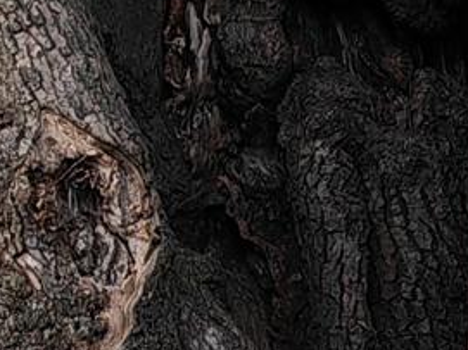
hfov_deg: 7.0
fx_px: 3757
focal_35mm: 278
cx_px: 819
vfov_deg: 5.3
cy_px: 566
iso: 80
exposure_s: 1/110
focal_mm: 7.62
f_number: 1.6
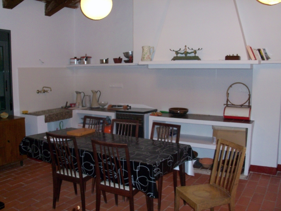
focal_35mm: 35
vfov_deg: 40.7
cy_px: 106
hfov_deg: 52.6
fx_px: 284
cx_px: 140
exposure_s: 1/30
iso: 200
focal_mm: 6.3
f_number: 3
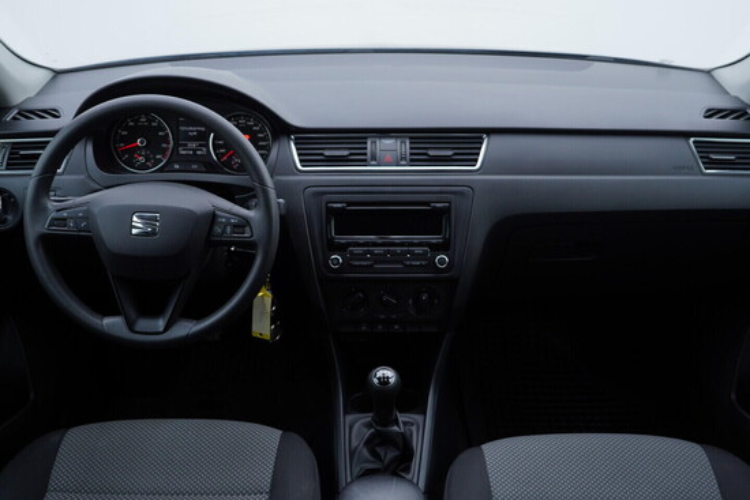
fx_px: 750
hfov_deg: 53.1
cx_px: 375
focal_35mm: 36
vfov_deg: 36.9
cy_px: 250
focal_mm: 24
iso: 125
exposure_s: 1/50
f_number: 3.2
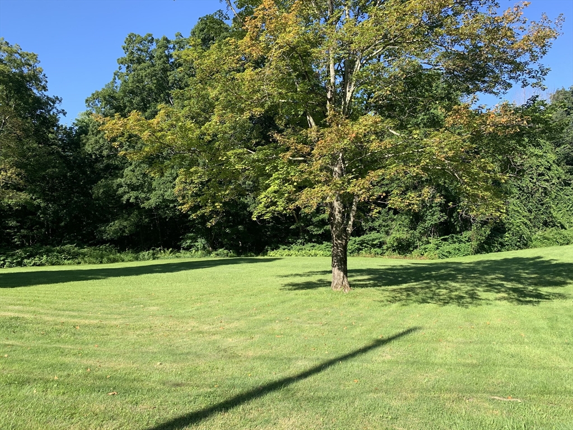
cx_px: 286
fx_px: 430
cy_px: 215
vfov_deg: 53.1
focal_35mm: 26
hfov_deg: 67.3
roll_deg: +4.7
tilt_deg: +0.2
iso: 25
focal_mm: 4.25
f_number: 1.8
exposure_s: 1/856
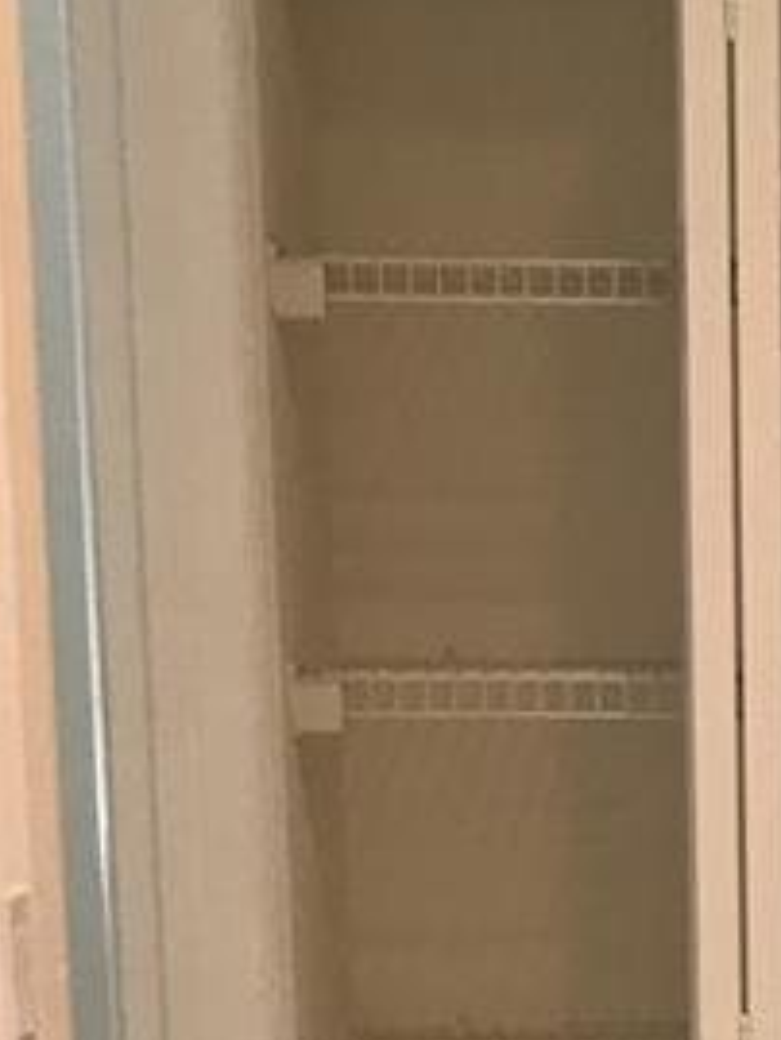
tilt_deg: -11.2
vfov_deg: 15.2
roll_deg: -0.9
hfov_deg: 11.5
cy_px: 1284
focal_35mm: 125
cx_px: 1052
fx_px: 3757
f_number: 1.8
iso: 40
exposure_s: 1/24
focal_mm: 3.99
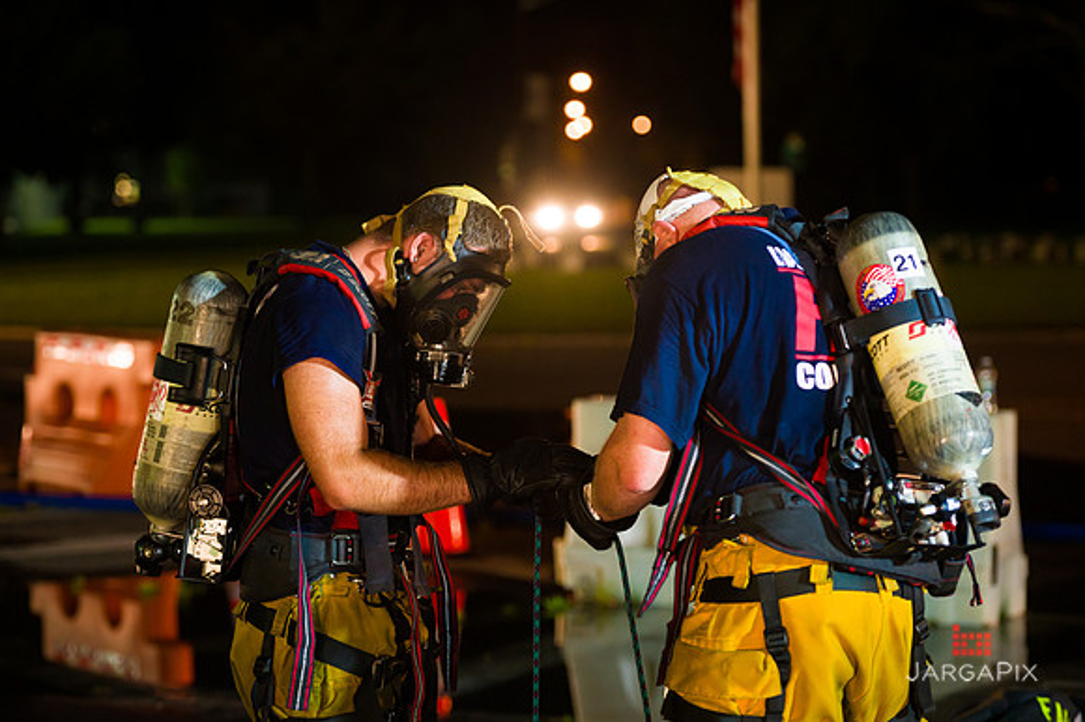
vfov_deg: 13.7
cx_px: 542
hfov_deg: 20.4
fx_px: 3012
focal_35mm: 100
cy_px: 361
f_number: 3.2
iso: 1600
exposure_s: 1/125
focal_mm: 100
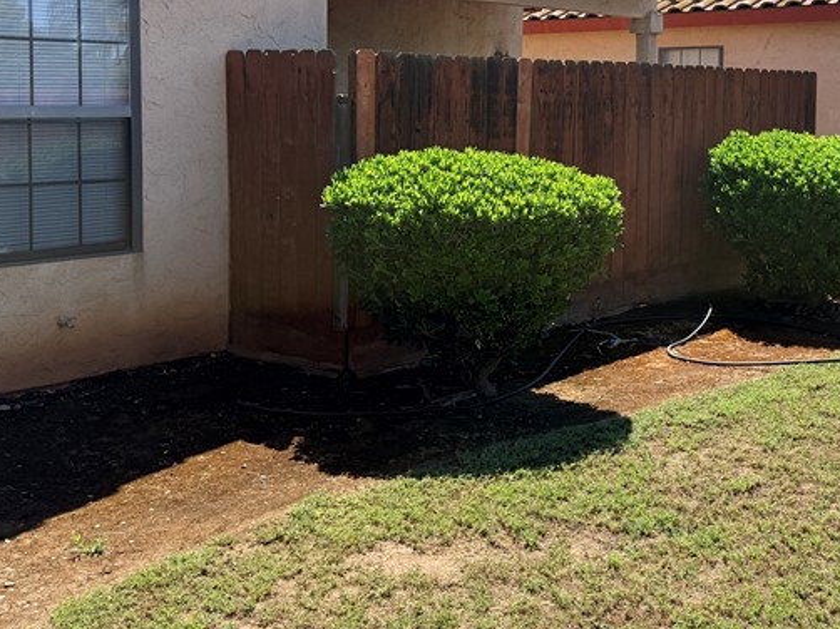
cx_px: 551
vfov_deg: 29.1
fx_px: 1188
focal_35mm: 49
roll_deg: -0.5
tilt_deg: -1.4
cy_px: 147
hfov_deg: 38.5
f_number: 1.78
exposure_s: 1/3425
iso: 80
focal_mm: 6.76
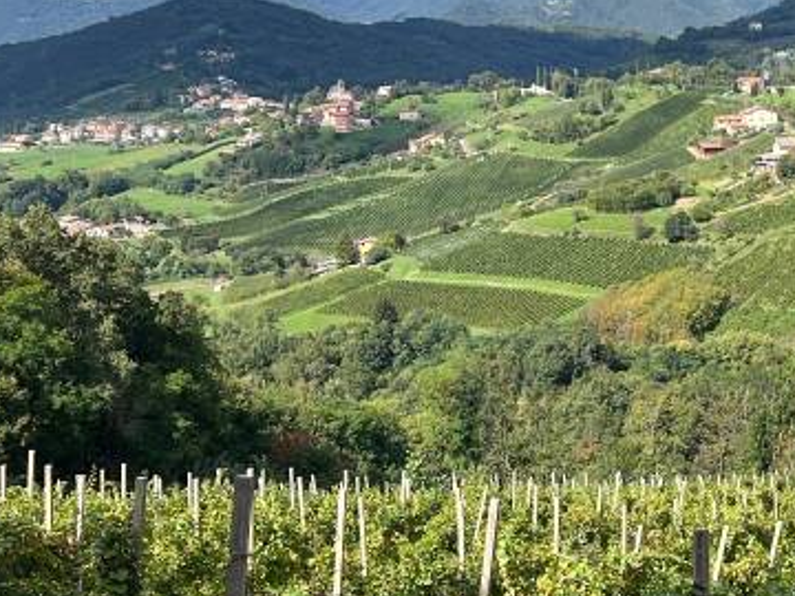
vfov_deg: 19.9
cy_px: 309
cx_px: 819
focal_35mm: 74
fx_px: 1700
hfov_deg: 24.9
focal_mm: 5.7
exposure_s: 1/2457
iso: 50
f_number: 1.5
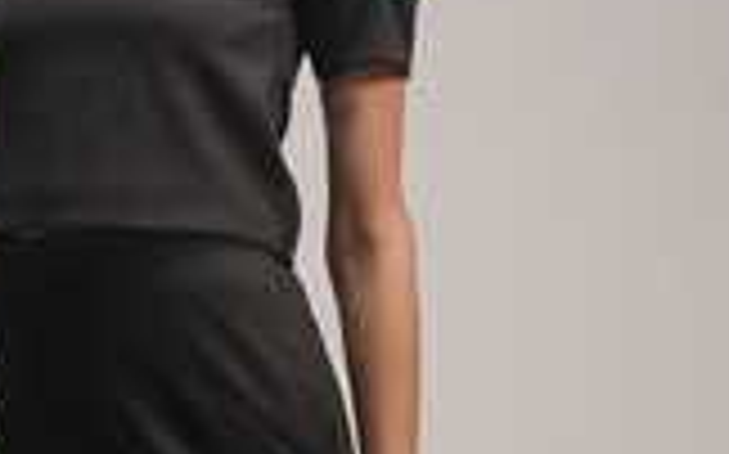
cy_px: 537
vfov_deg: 8.9
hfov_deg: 14.4
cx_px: 148
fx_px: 2878
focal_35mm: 145
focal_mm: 43.9
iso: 800
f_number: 4.5
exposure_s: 1/160
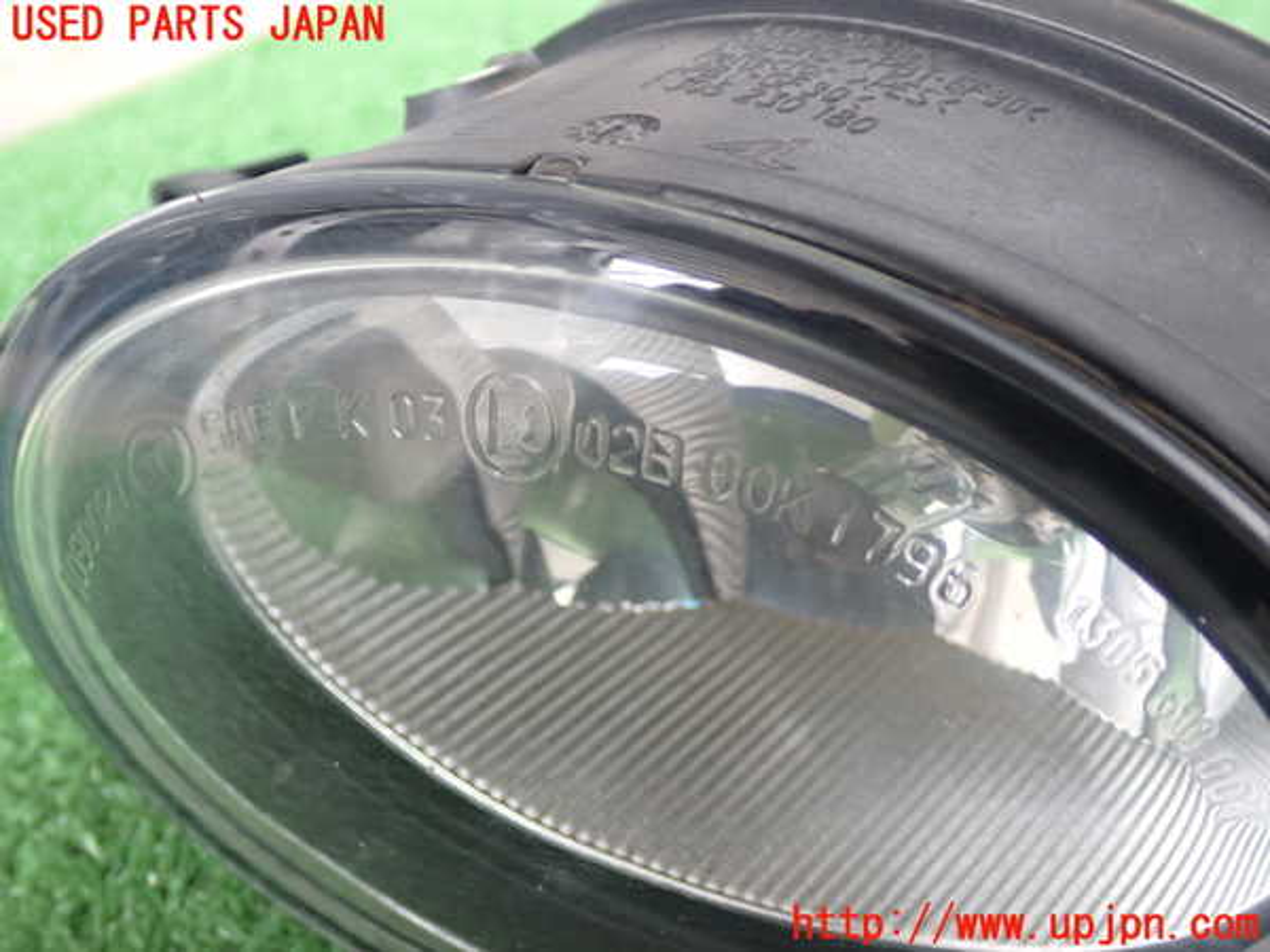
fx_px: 1724
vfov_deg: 30.9
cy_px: 476
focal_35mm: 47
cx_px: 635
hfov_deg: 40.4
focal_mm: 8.4
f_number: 3.1
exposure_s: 1/50
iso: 320
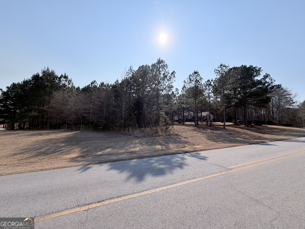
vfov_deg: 85.7
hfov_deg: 102.1
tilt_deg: +5.4
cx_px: 152
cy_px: 114
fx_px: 123
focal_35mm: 14
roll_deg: -2.0
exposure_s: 1/1399
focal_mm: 2.22
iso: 20
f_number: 2.2
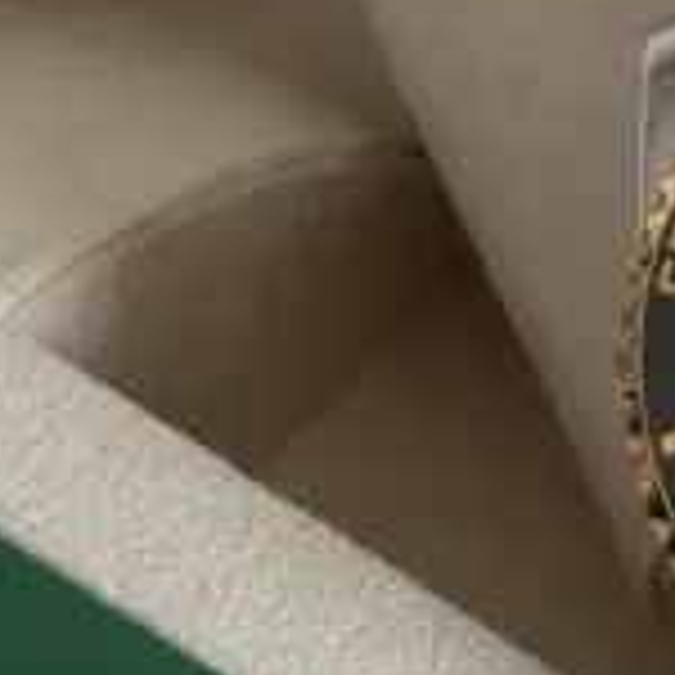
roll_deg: -5.0
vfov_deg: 9.8
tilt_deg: -44.2
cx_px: 882
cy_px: -274
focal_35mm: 175
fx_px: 3861
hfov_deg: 9.8
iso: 64
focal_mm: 6.76
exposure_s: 1/121
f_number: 1.78
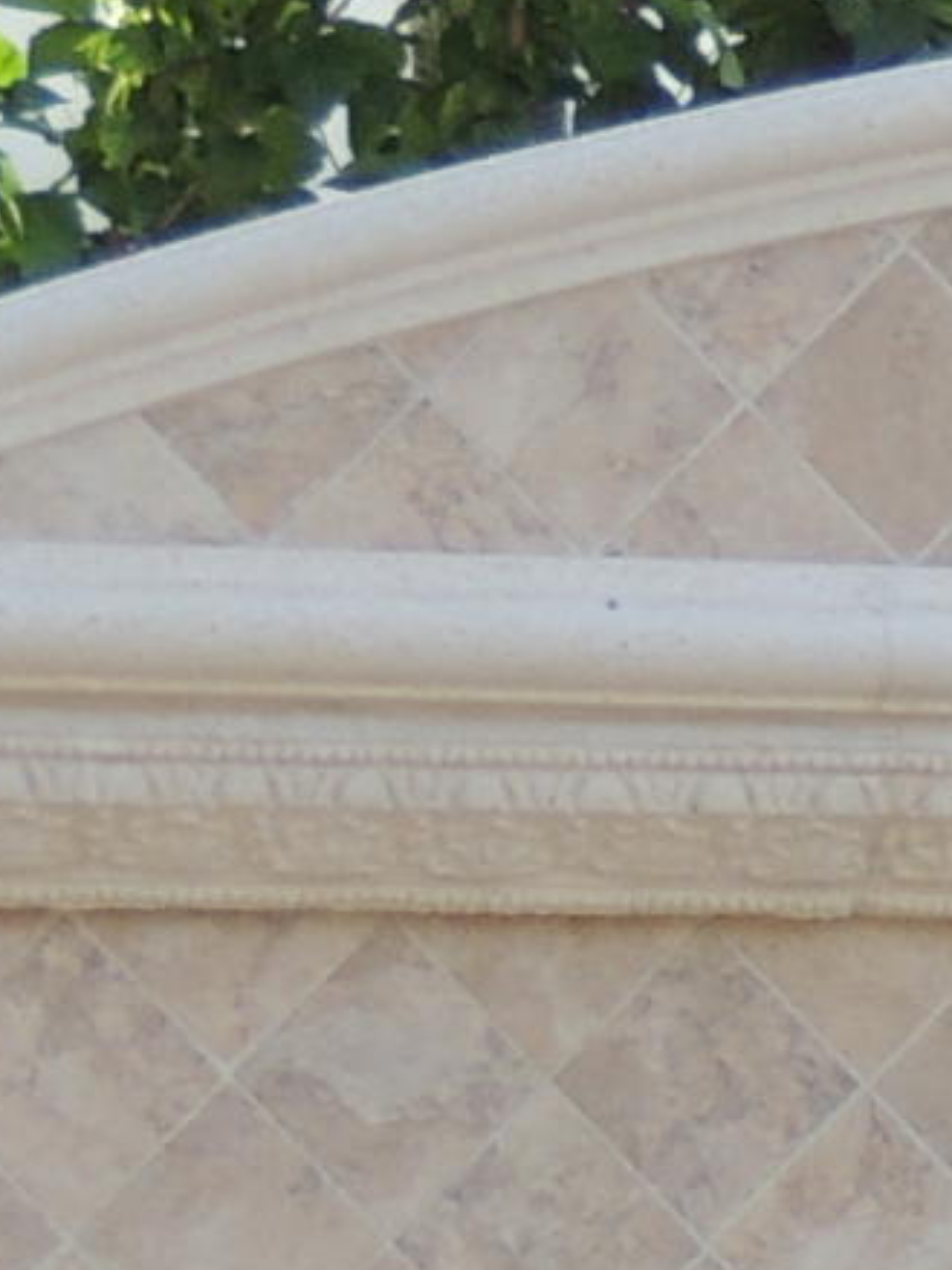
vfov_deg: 2.8
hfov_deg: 2.1
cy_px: 1551
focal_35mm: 718
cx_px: 2260
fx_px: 26341
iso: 100
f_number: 4.2
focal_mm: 18.7
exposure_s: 1/100
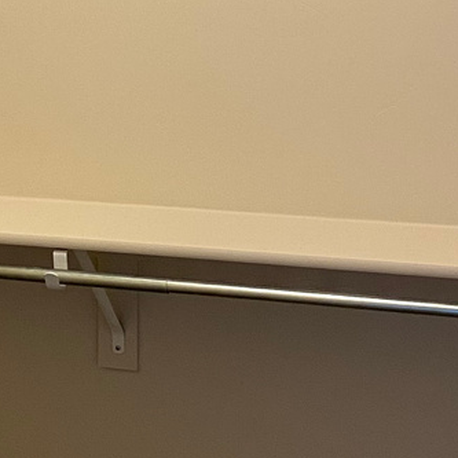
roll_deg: -0.5
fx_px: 1587
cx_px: 80
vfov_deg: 16.3
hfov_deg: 16.3
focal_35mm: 106
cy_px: 91
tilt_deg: -4.0
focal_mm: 4.25
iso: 100
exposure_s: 1/60
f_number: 1.8
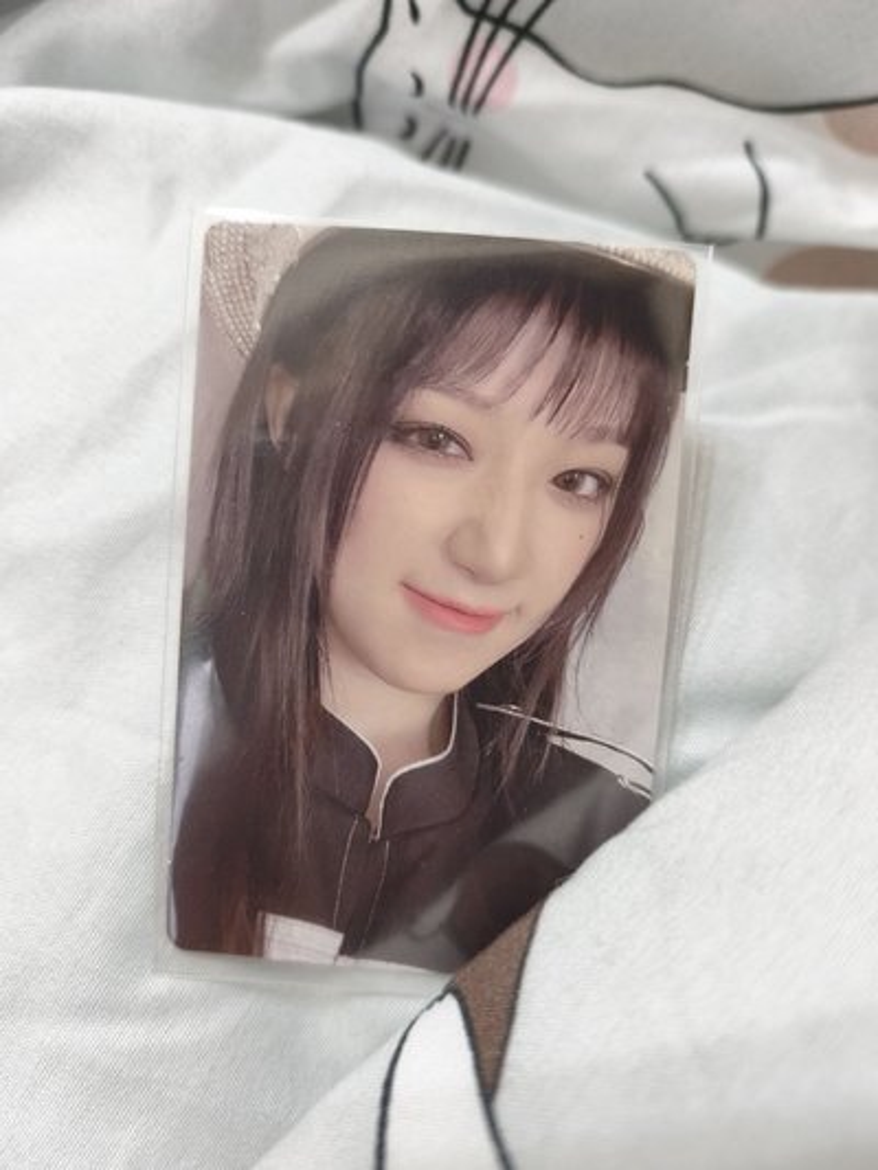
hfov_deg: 58.9
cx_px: 439
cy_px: 585
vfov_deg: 73.9
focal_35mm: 23
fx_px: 778
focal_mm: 6.45
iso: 320
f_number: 1.62
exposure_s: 1/60
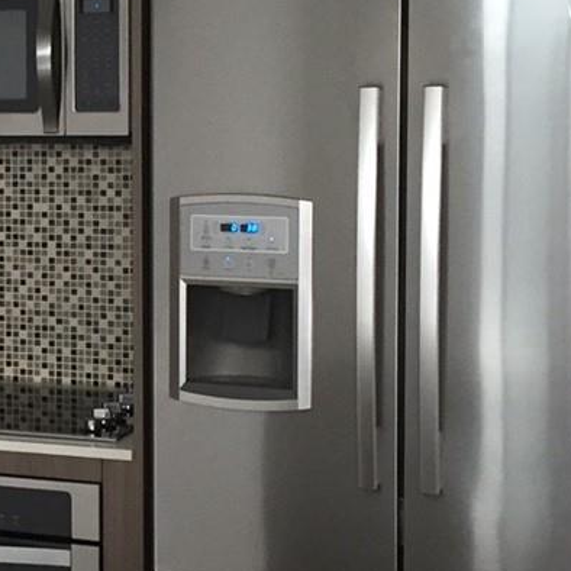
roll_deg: -0.7
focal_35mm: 104
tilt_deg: -5.0
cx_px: -246
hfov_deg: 15.6
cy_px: 220
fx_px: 1941
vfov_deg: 16.7
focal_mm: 4.15
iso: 50
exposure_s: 1/30
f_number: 2.2
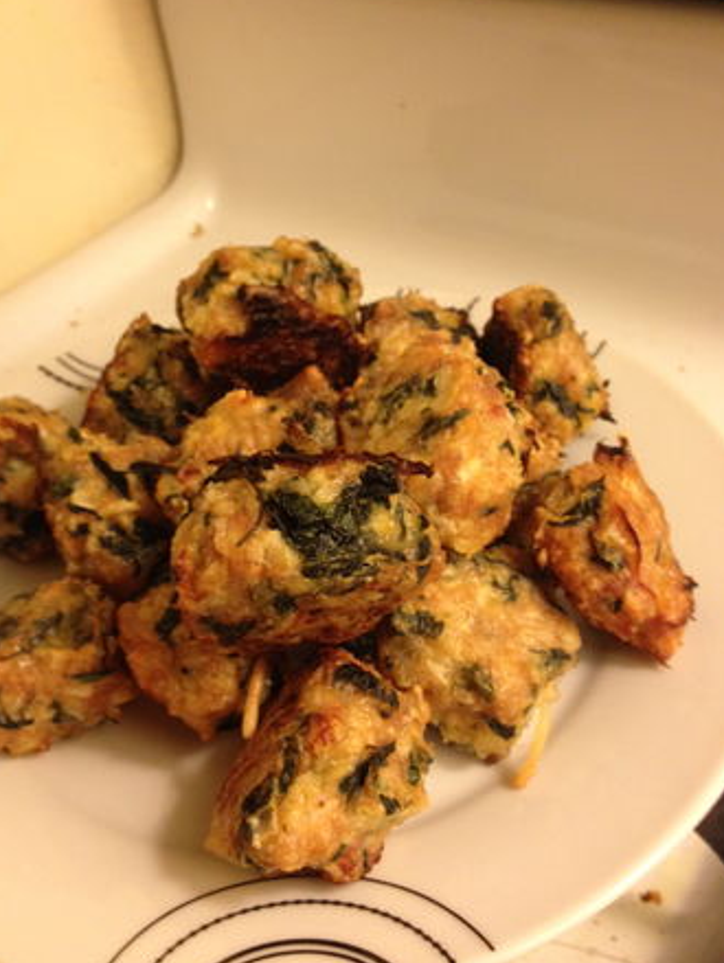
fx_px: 1114
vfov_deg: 46.7
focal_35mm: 40
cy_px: 450
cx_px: 326
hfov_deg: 36.0
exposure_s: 1/20
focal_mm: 4.28
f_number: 2.4
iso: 160
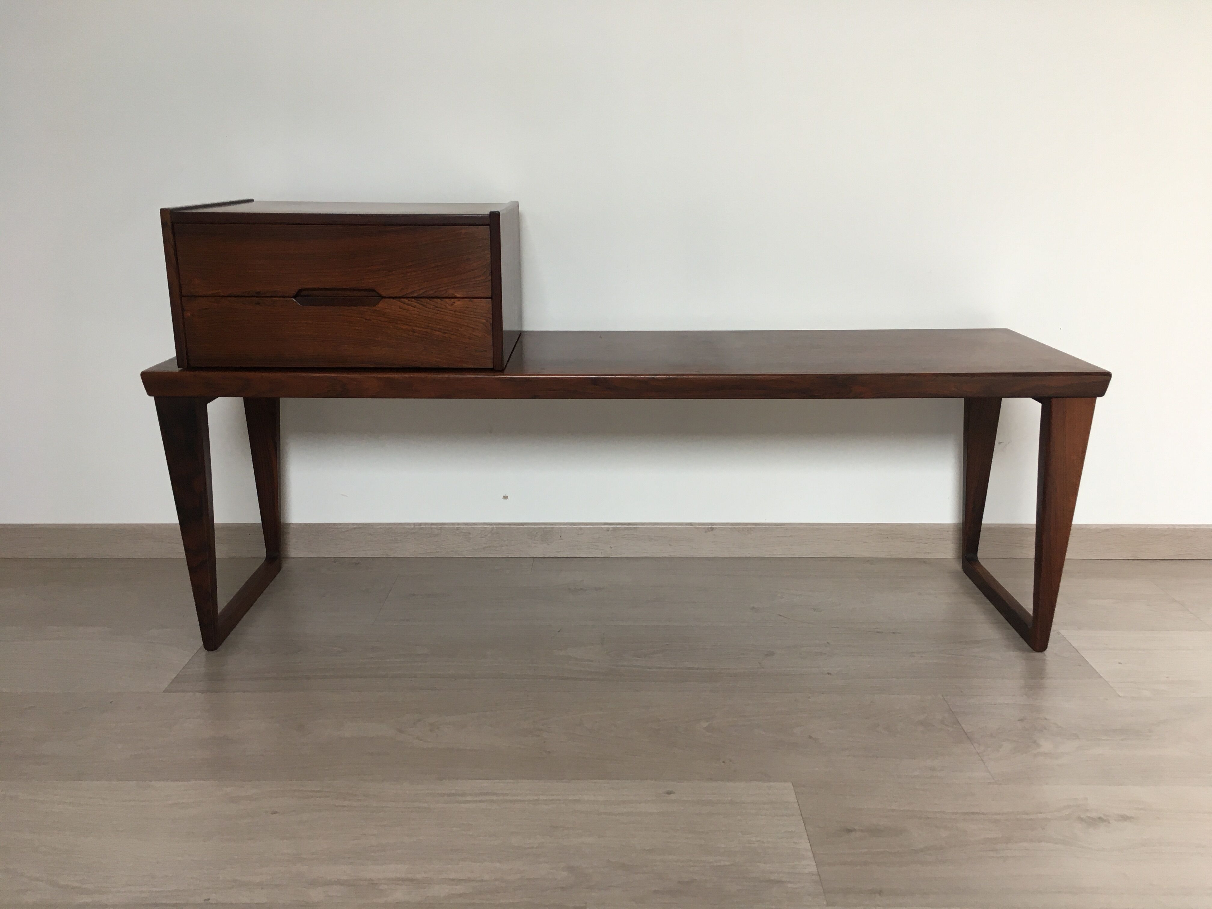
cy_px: 454
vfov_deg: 48.2
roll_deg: -0.2
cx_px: 606
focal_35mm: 29
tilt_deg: -15.8
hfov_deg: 61.7
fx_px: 1015
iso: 25
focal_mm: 4.15
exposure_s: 1/33
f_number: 2.2
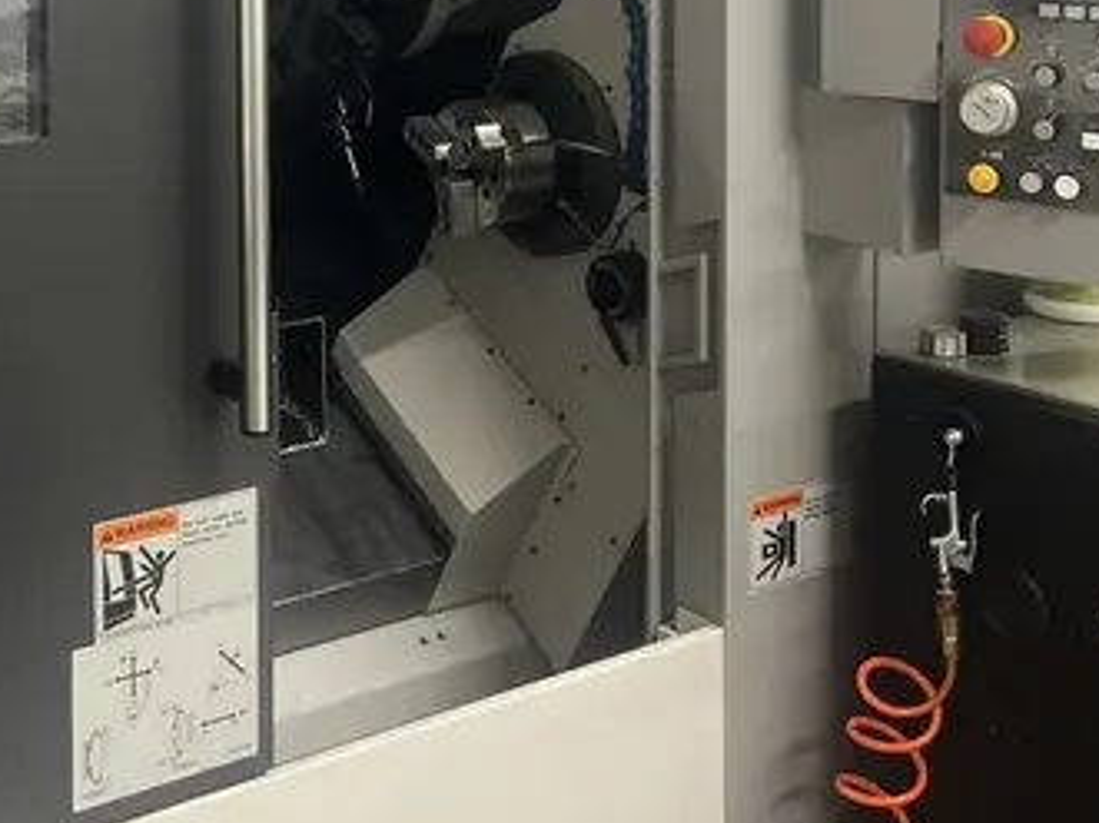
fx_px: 1872
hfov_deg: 31.8
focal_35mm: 59
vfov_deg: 23.3
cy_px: -75
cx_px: 212
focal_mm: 5.1
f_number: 1.6
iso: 160
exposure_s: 1/55
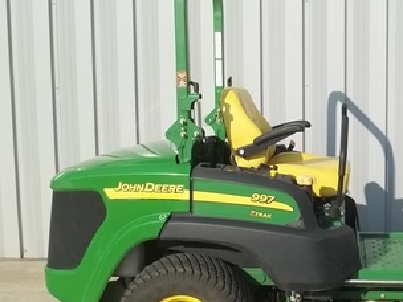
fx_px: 687
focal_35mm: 59
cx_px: 309
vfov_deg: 24.8
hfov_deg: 32.0
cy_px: 154
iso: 64
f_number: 8
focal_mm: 5.9
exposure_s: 1/160
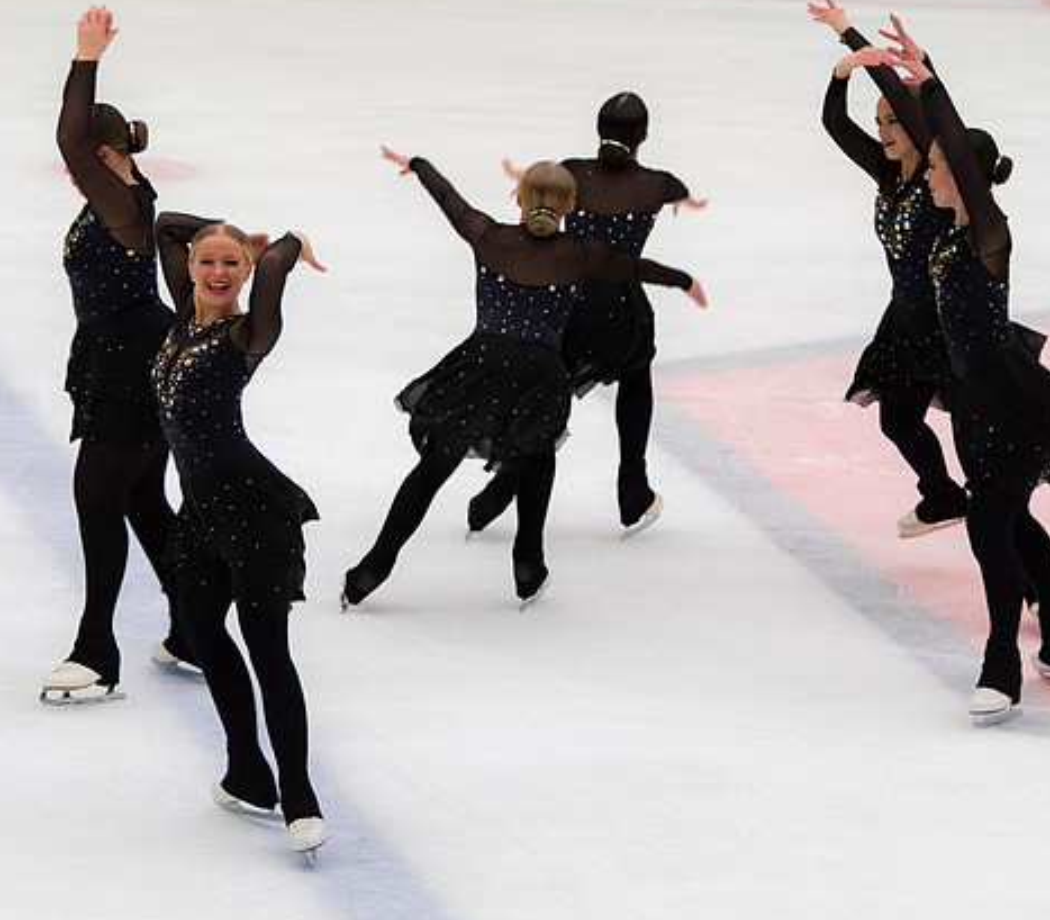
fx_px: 7838
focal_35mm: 243
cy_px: 379
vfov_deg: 6.7
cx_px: 208
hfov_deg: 7.7
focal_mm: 110
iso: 900
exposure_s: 1/320
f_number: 5.6
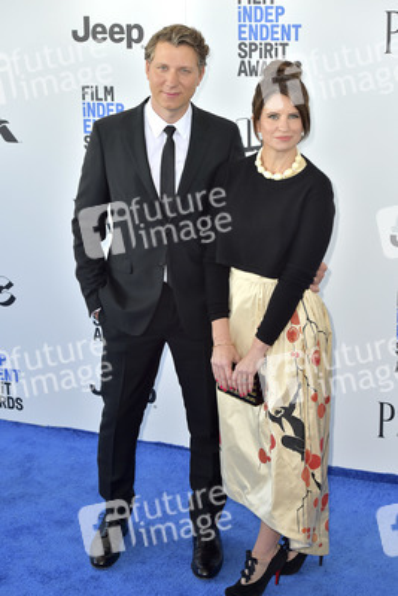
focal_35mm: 70
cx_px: 199
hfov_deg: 19.5
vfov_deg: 28.8
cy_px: 298
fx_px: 1160
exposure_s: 1/320
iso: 500
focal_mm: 70
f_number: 6.3
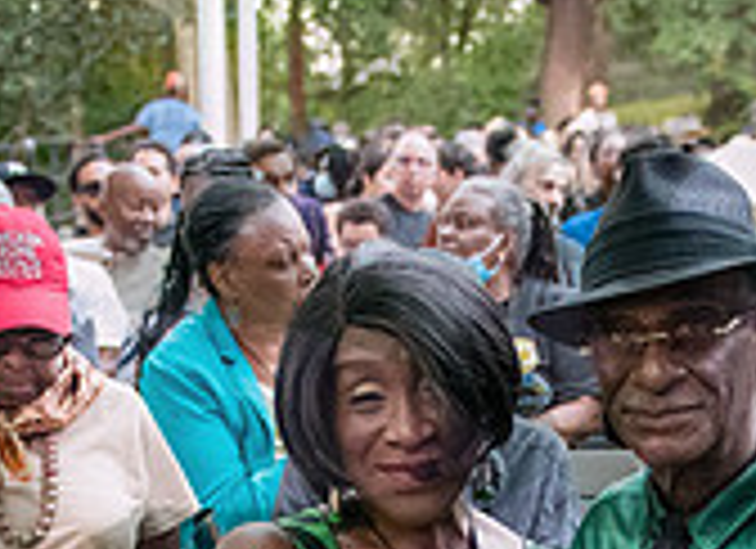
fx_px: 2051
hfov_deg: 20.7
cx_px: 584
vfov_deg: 14.1
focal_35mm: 95
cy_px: 861
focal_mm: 24
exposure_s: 1/200
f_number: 2.8
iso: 10000
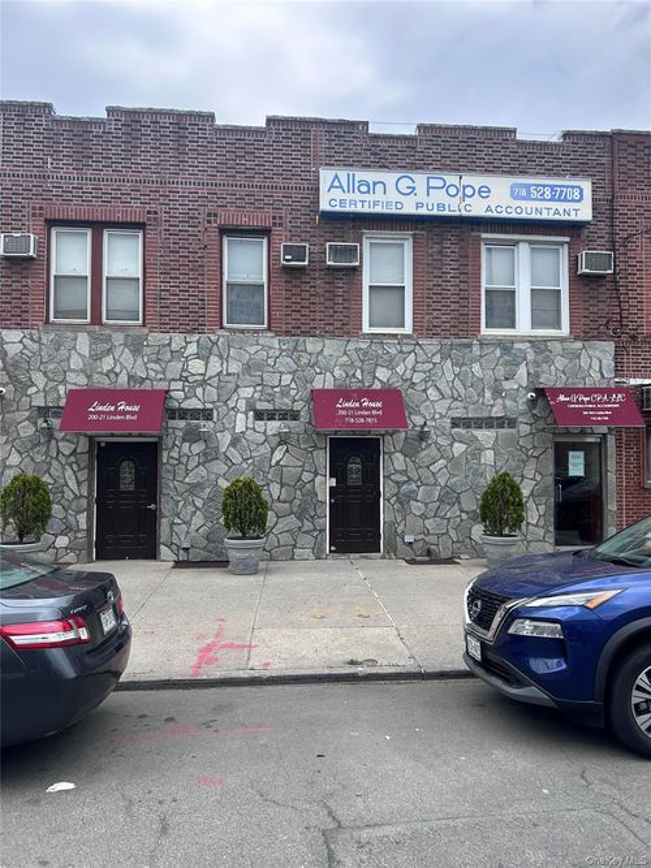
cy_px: 434
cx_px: 326
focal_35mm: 26
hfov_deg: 53.0
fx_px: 652
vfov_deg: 67.3
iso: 50
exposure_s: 1/2008
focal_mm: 5.7
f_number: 1.5
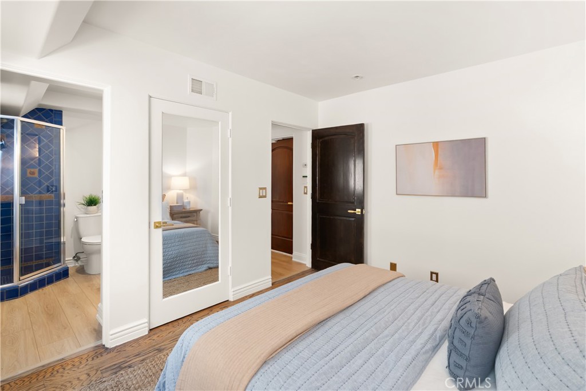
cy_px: 196
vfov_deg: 73.8
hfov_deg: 96.7
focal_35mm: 16
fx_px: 260
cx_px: 293
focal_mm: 16
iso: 640
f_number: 9
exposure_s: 1/4
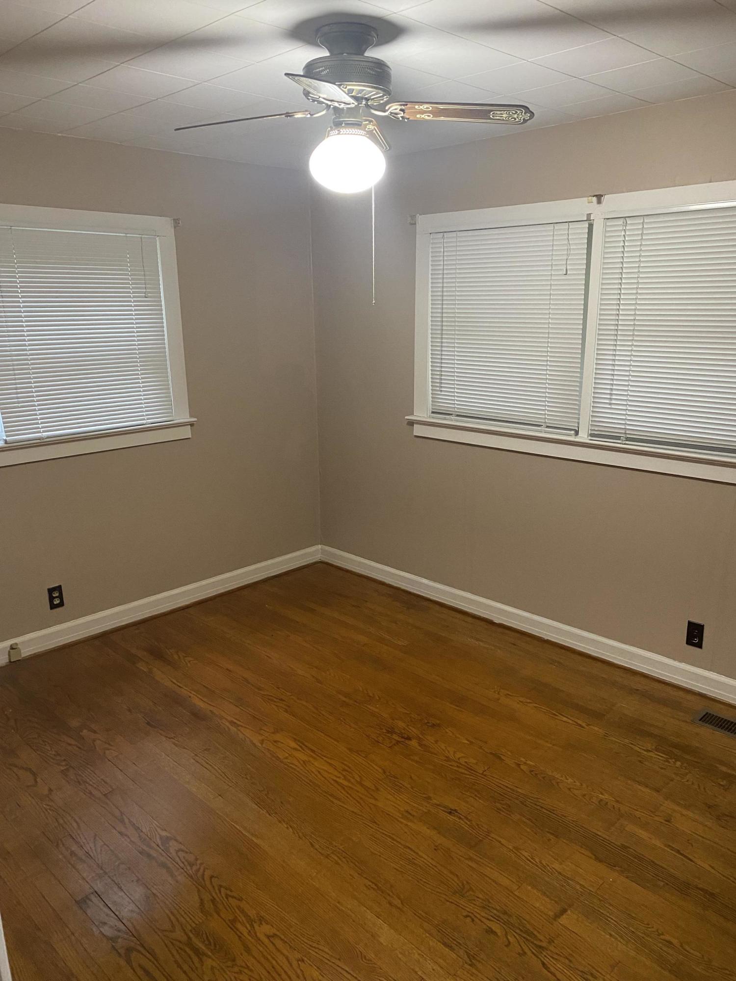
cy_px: 490
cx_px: 368
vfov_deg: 67.3
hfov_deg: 53.1
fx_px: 737
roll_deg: +1.1
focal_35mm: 26
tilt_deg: -14.6
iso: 320
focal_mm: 4.25
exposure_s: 1/40
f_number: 1.8
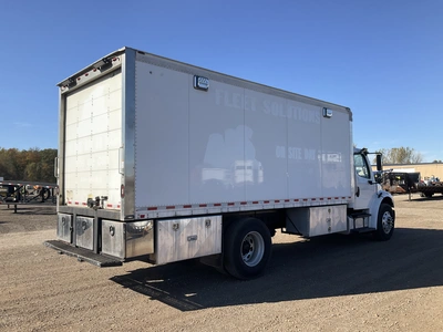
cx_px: 222
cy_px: 166
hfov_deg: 61.7
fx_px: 371
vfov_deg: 48.2
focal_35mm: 29
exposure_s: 1/1534
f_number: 1.8
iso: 25
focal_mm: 3
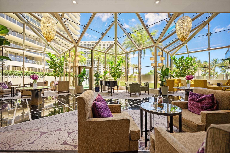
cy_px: 76
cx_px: 115
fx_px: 96
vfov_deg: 77.2
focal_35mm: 15
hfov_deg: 100.5
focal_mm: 15
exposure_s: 1/30
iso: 200
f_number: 2.8
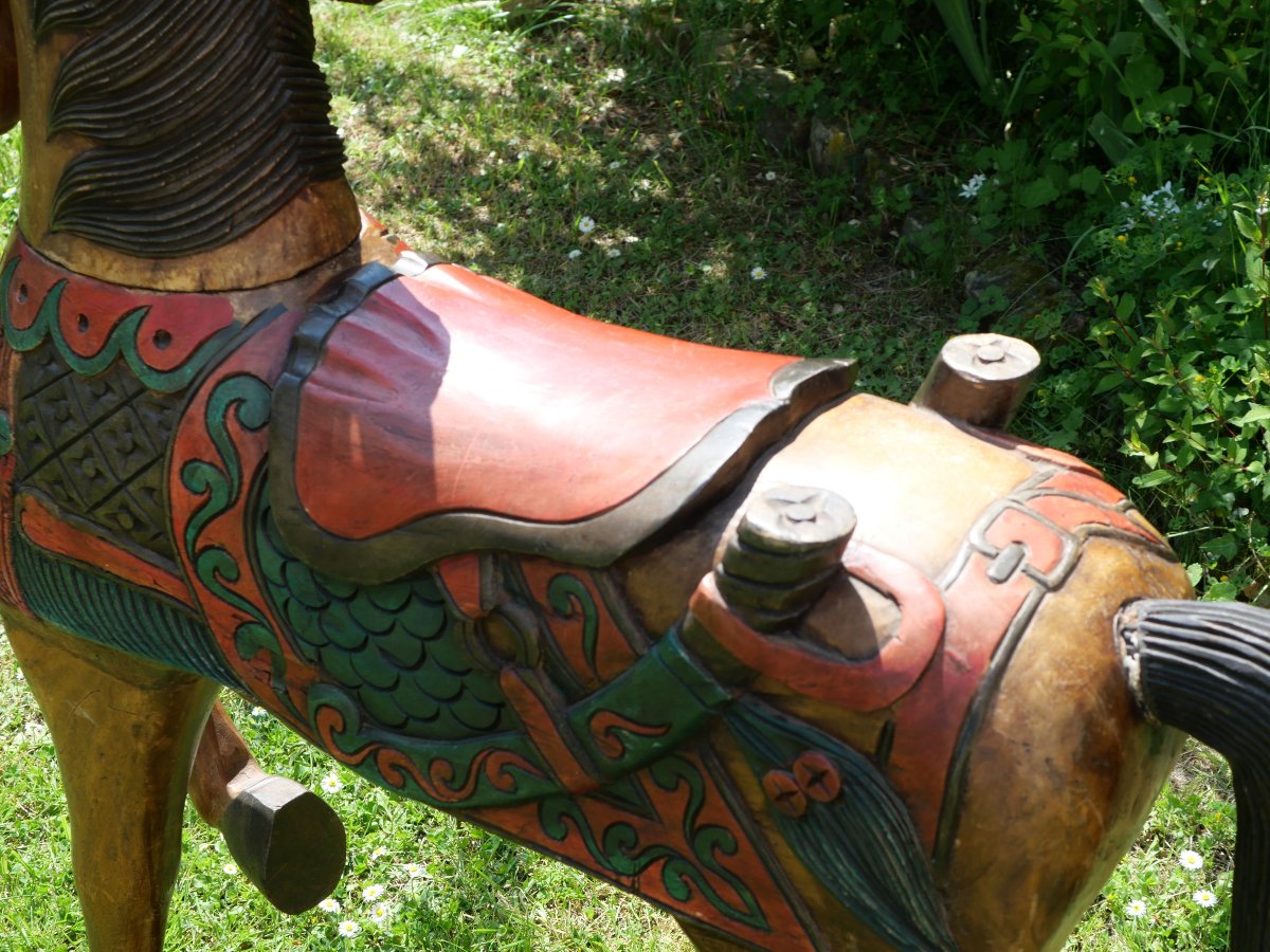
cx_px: 635
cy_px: 476
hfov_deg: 32.2
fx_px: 2201
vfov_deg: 24.4
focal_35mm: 60
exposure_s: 1/320
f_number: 5.6
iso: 200
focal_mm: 30
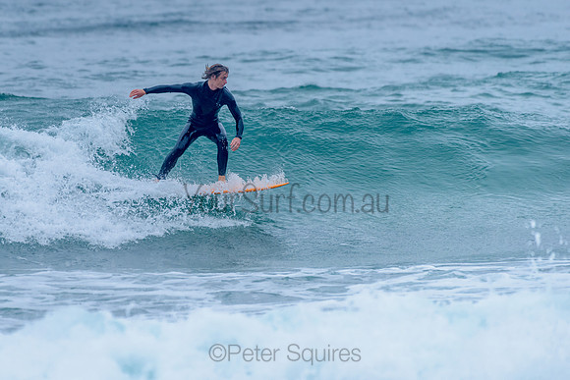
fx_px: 9941
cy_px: 151
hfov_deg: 3.3
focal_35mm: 628
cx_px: 226
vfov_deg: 2.2
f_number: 5.6
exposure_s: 1/2000
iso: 800
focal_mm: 500
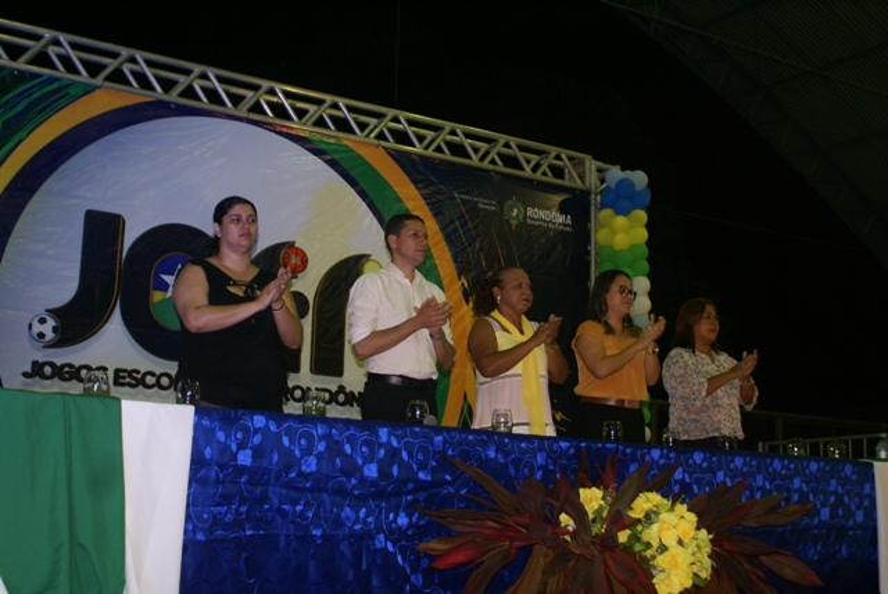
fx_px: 1296
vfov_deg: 25.8
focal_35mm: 52
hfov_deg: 37.8
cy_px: 297
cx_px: 444
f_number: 5.6
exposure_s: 1/60
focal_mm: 35
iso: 400
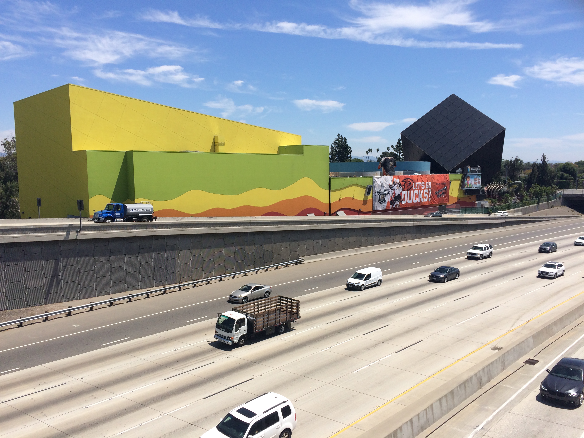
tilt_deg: -6.9
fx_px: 489
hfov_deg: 61.7
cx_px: 292
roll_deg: +1.4
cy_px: 219
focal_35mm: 29
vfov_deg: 48.2
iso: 32
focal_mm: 4.15
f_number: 2.2
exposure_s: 1/3165
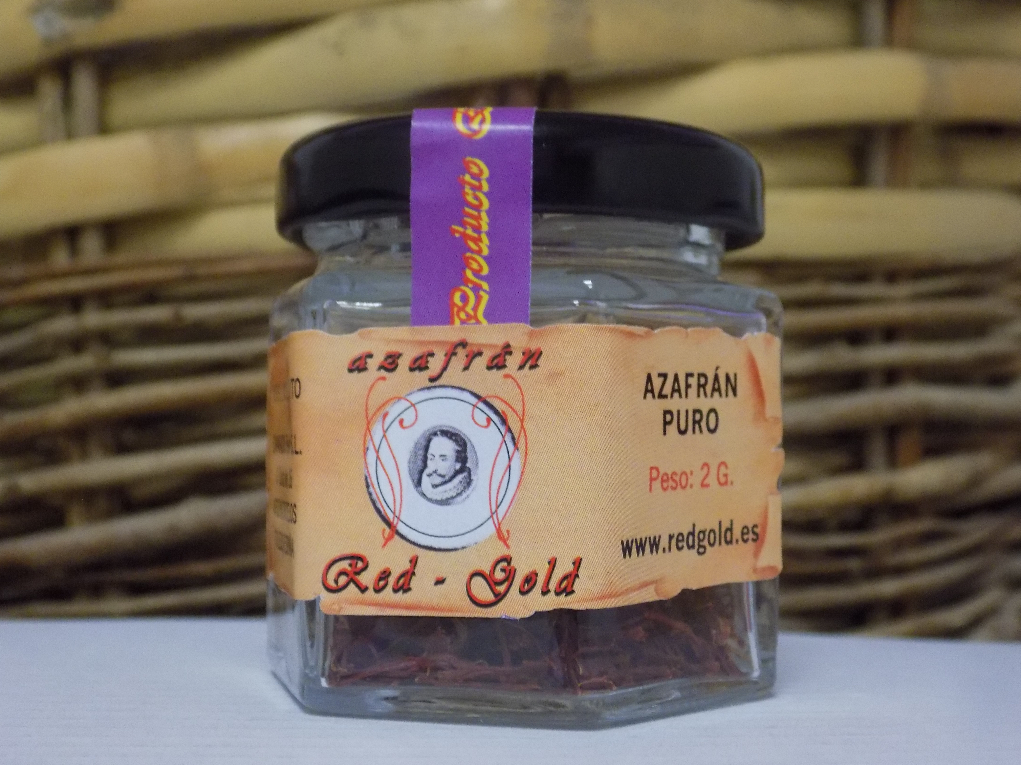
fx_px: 1534
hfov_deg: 36.8
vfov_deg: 28.0
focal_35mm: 52
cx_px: 510
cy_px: 382
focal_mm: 9.3
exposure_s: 1/25
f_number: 3.9
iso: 400
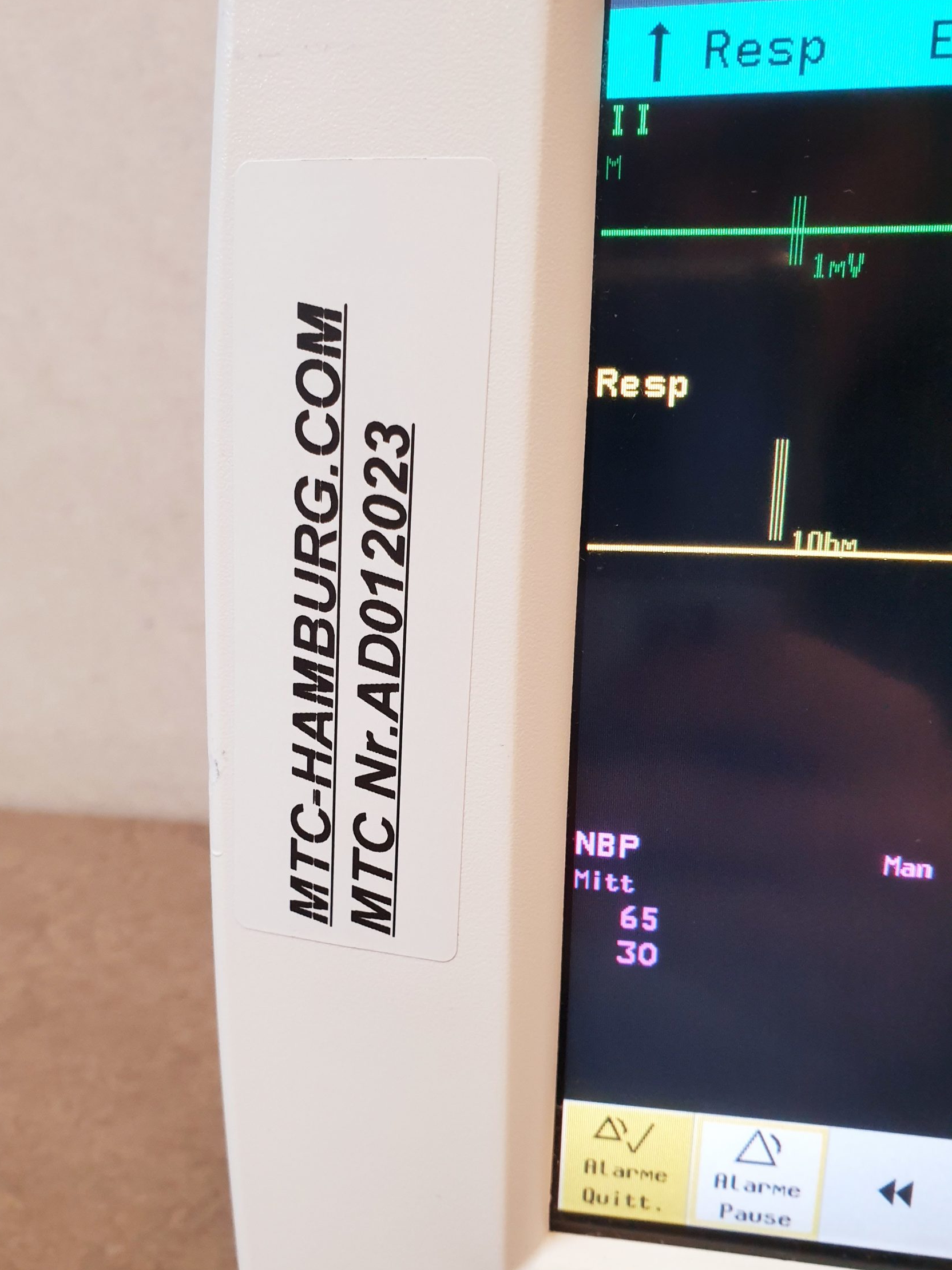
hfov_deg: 46.6
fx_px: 1100
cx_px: 406
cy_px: 690
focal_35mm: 30
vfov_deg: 59.9
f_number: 2.4
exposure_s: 1/50
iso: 320
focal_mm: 4.3
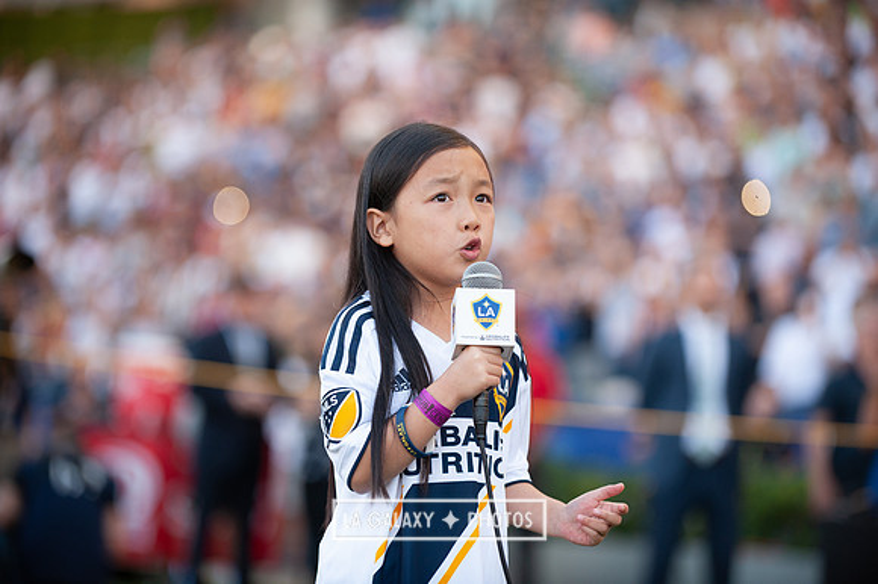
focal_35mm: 140
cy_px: 292
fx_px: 3412
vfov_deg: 9.8
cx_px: 439
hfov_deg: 14.7
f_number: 2.8
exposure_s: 1/1250
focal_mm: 140
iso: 800
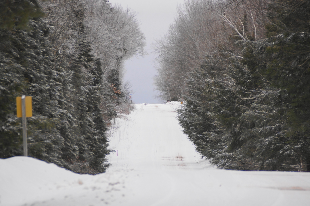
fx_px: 3229
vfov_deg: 3.7
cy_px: 103
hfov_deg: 5.5
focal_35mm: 375
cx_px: 155
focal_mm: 250
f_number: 6.3
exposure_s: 1/400
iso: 320
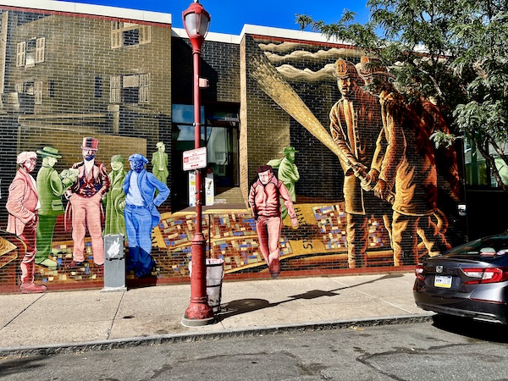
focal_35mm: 25
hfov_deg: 69.4
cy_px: 190
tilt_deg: +3.2
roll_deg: +1.5
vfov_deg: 54.9
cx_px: 254
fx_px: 367
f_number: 1.6
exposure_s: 1/2717
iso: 32
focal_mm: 5.1
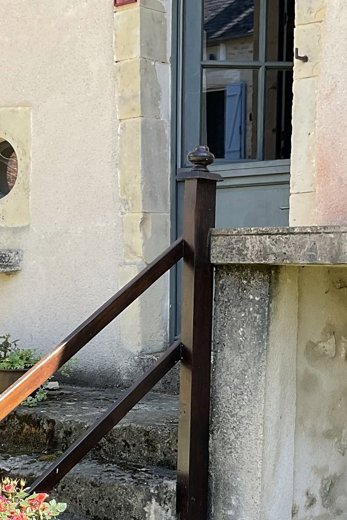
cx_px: 165
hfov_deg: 18.9
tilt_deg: -5.1
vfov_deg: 27.8
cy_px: 375
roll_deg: -1.1
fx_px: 1041
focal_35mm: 72
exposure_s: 1/253
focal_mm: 3
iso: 16
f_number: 1.8
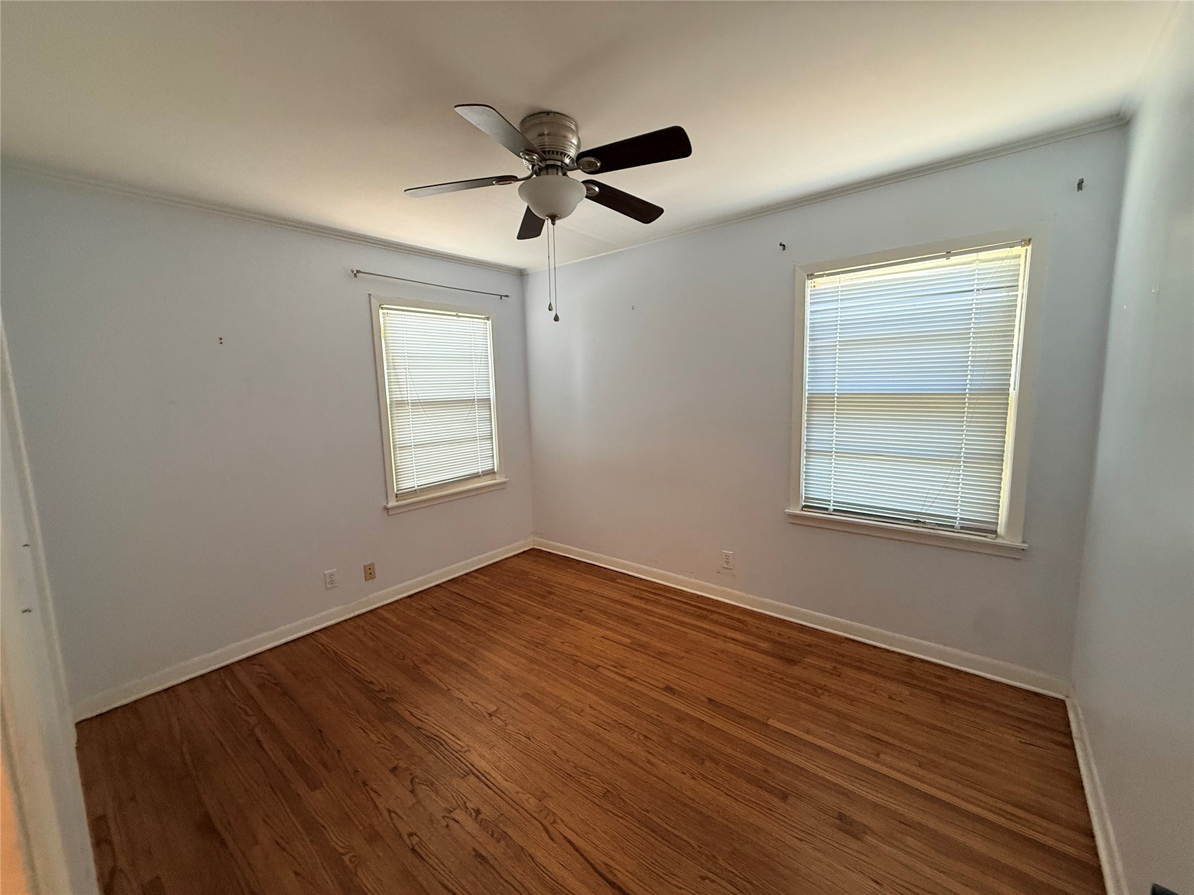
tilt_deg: -6.8
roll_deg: +1.5
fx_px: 483
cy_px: 448
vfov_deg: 85.7
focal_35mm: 14
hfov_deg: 102.1
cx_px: 597
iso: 320
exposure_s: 1/60
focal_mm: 2.22
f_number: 2.2
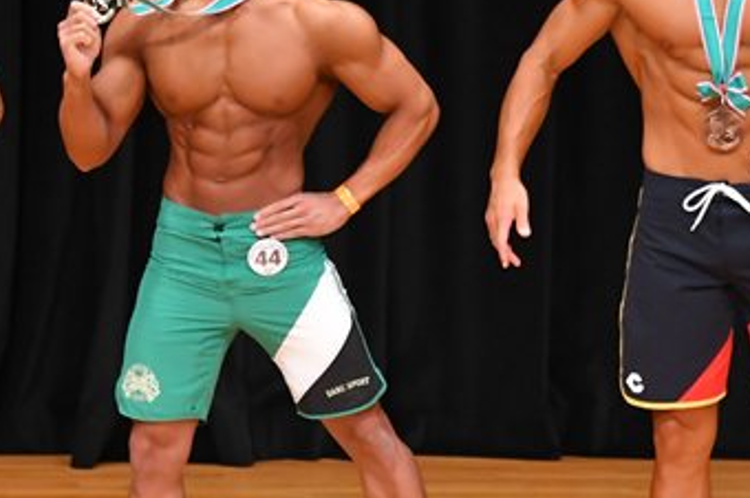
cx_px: 242
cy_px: 220
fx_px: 12092
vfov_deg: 2.4
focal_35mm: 581
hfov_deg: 3.6
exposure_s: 1/400
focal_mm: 170
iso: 4000
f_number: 5.6
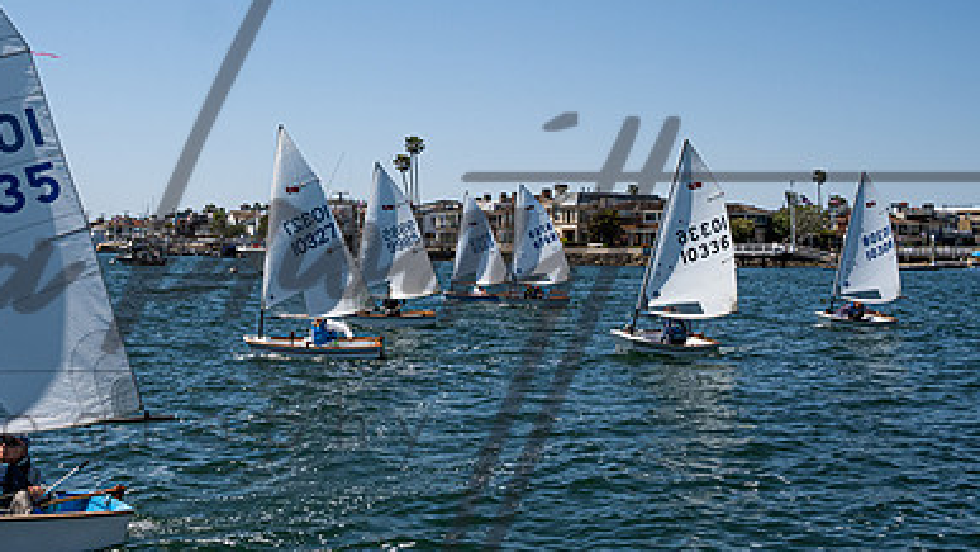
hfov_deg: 40.4
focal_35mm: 51
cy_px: 137
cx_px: 396
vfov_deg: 23.3
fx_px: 1326
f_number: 16
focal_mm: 24
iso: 250
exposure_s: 1/500
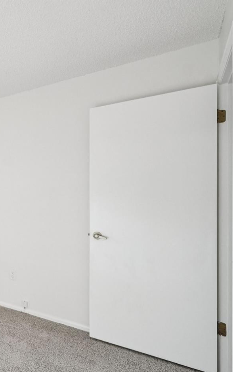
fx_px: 264
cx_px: -81
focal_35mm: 26
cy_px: 199
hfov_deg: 32.9
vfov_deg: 70.3
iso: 800
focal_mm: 10
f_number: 8
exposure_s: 1/6
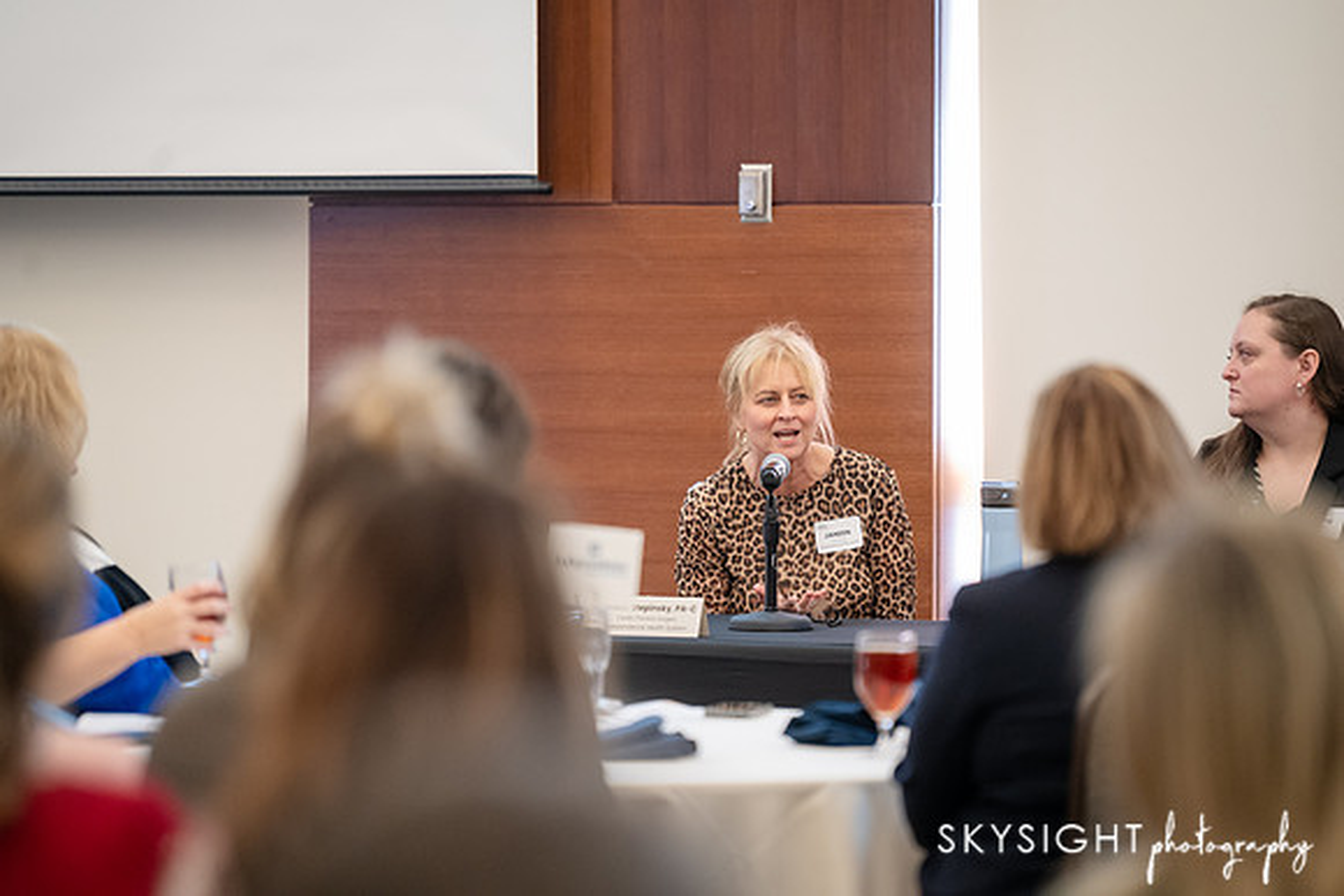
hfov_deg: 10.2
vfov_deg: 6.8
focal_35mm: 201
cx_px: 672
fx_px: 7510
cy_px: 448
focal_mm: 200
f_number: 2.8
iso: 3200
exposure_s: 1/200
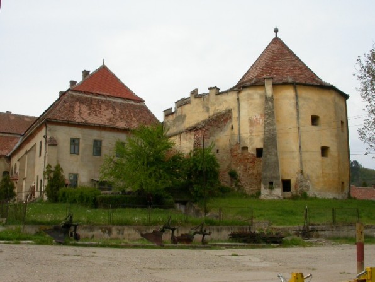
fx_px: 477
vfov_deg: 32.9
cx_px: 188
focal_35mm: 44
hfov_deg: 42.9
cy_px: 141
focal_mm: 9.1
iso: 100
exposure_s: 1/235
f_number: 7.8
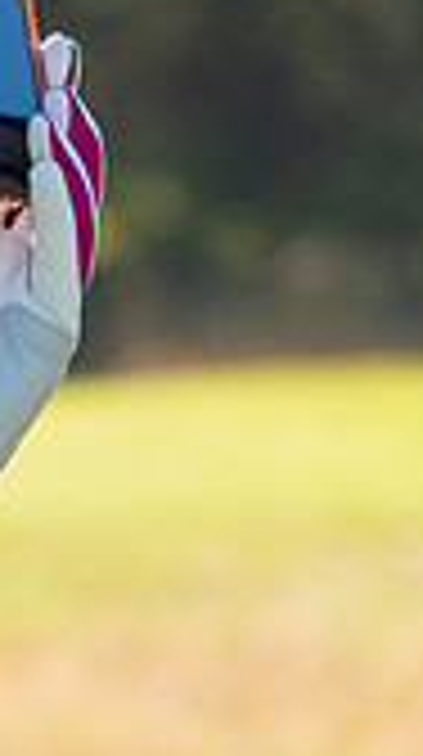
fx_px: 17798
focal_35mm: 889
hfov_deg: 1.4
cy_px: 537
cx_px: -1095
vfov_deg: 2.4
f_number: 9
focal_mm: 195
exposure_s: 1/250
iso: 200
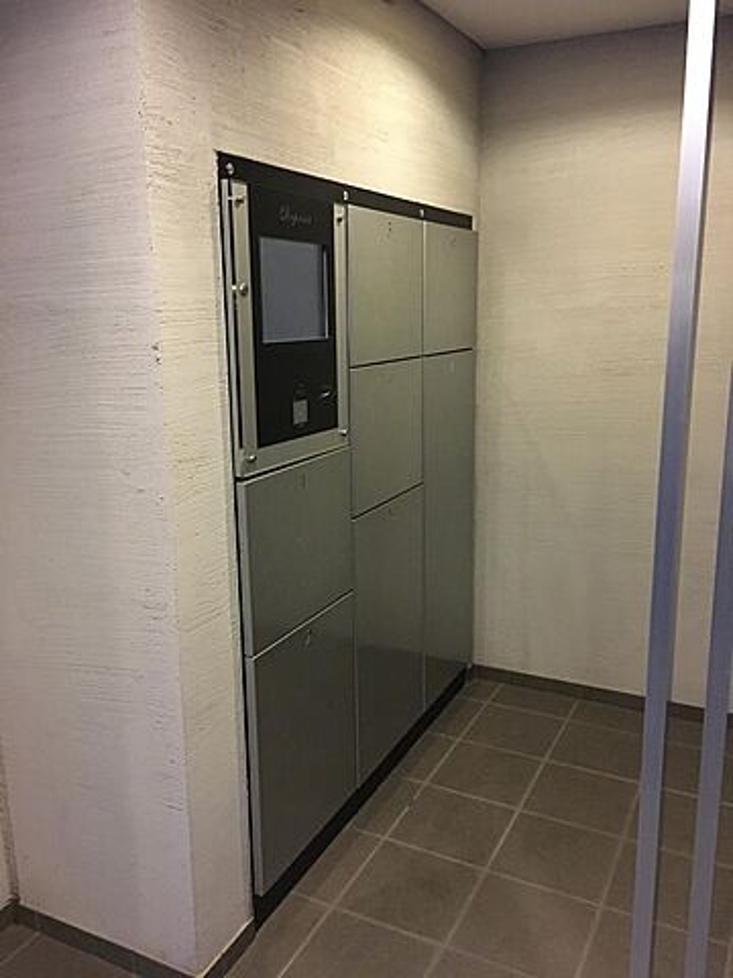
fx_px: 819
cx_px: 366
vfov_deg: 61.7
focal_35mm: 29
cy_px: 489
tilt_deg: -13.7
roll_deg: +0.7
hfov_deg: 48.2
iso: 400
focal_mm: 4.15
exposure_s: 1/15
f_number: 2.2
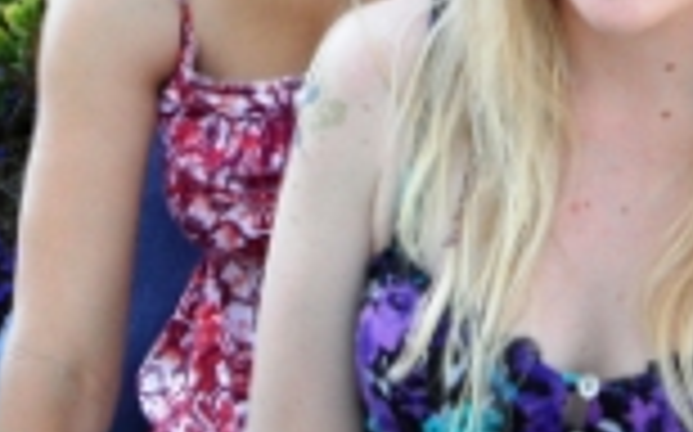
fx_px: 2340
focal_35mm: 124
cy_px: -279
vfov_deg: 10.1
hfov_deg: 16.4
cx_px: 738
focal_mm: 6.5
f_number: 3.6
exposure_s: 1/60
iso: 100
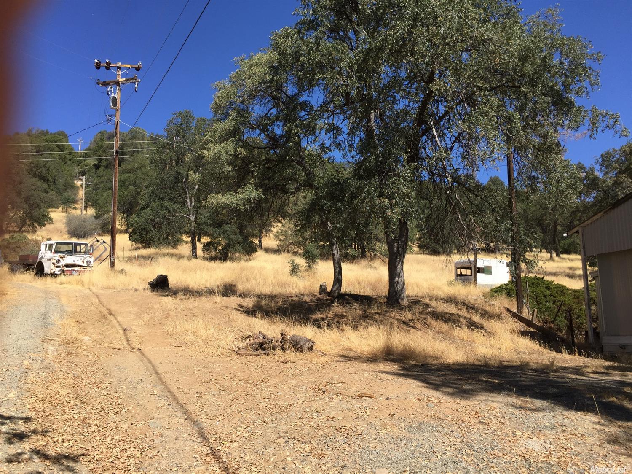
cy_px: 237
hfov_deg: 61.7
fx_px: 529
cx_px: 316
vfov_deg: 48.2
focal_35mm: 29
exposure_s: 1/1582
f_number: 2.2
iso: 32
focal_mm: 4.15
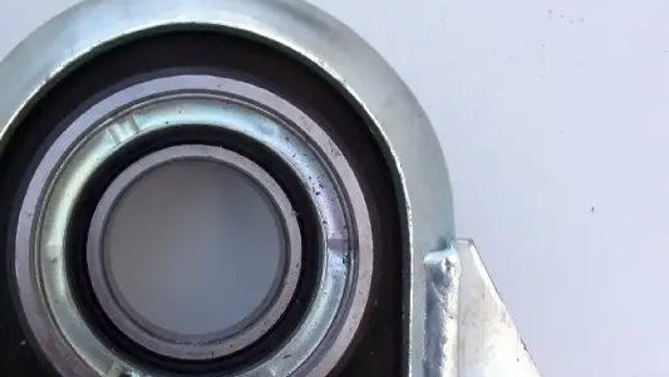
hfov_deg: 37.7
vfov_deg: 22.2
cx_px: 186
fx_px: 958
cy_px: 225
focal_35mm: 54
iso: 80
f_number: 3.7
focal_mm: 5.9
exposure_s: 1/100
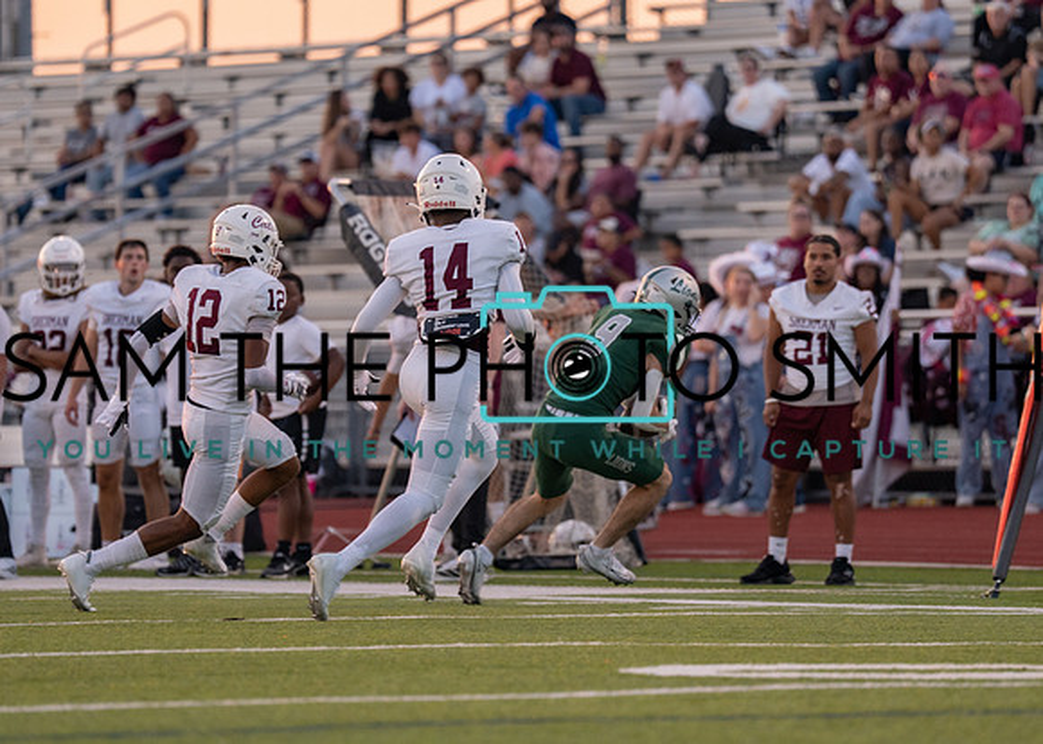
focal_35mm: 319
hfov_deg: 6.3
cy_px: 348
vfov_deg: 4.5
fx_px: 9452
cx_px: 472
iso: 640
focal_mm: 200
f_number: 2.8
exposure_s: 1/1250
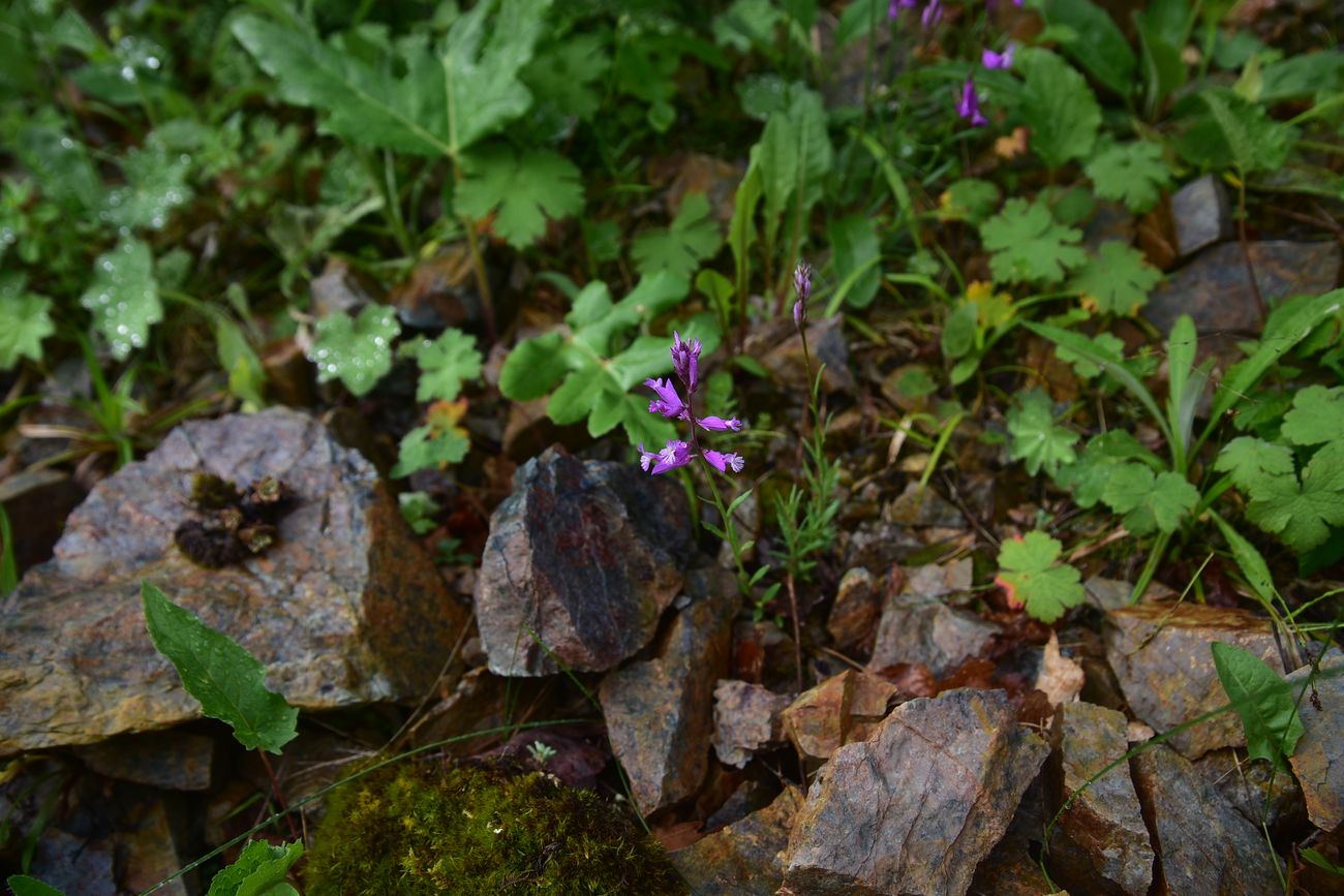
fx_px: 1157
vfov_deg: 42.3
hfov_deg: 60.3
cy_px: 448
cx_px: 672
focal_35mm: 31
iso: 160
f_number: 5.6
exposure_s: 1/125
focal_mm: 31
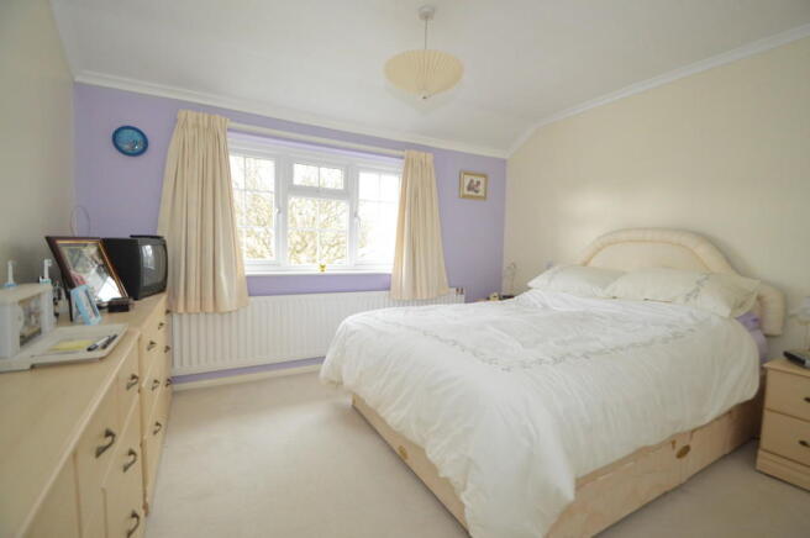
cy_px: 269
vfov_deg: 77.2
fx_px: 337
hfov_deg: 100.4
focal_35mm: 15
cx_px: 405
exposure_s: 1/60
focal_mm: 10
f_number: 3.5
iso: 1800
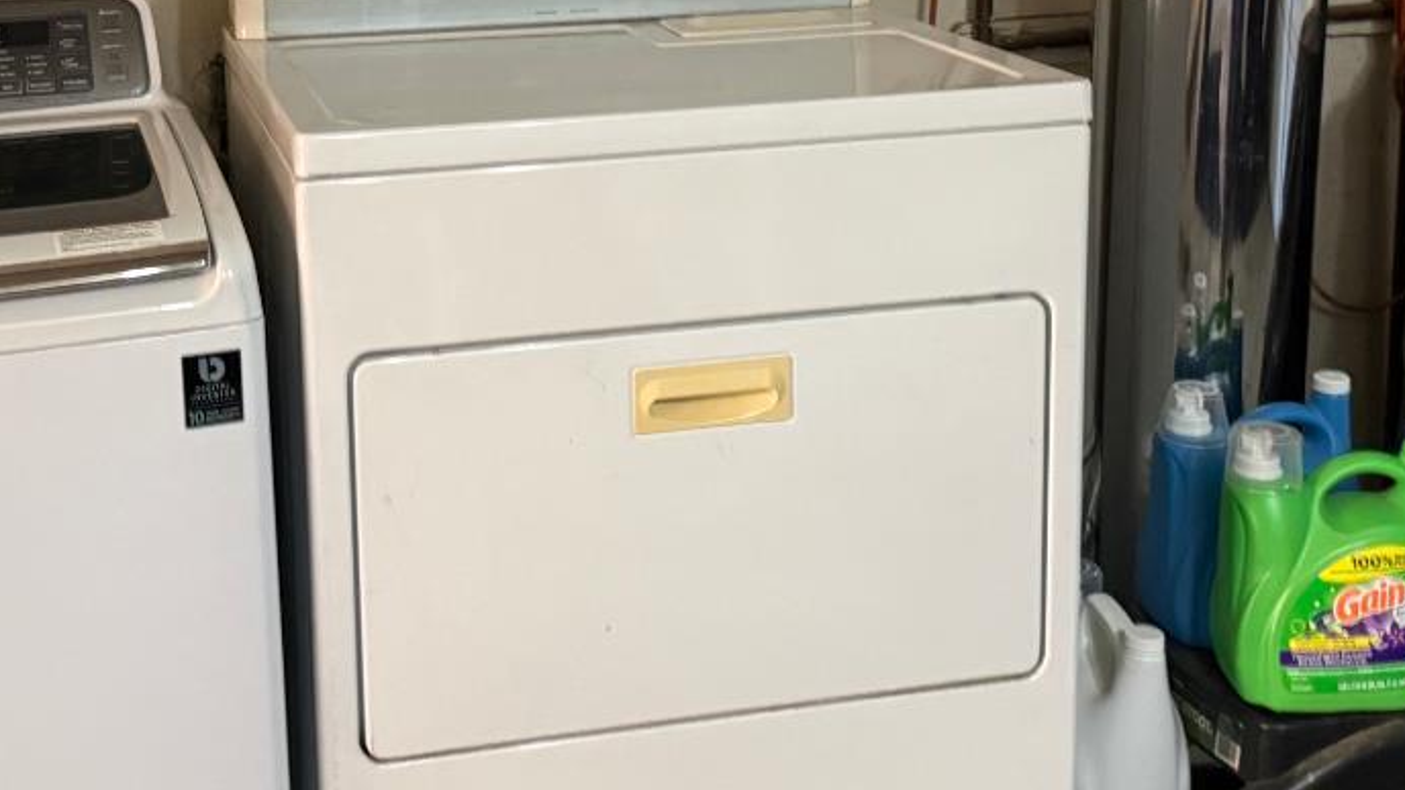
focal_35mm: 57
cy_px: 111
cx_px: 549
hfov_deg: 36.5
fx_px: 2124
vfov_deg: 20.7
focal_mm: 6.76
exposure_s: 1/40
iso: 800
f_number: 1.78
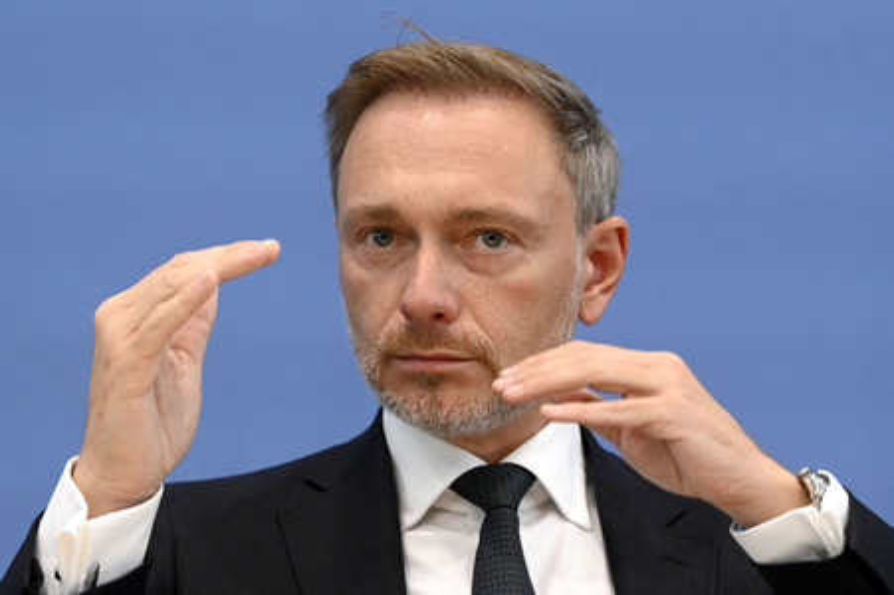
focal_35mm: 135
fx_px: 3350
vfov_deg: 10.1
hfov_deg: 15.2
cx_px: 447
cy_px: 298
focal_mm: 135
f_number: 5.6
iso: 3200
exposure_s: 1/640
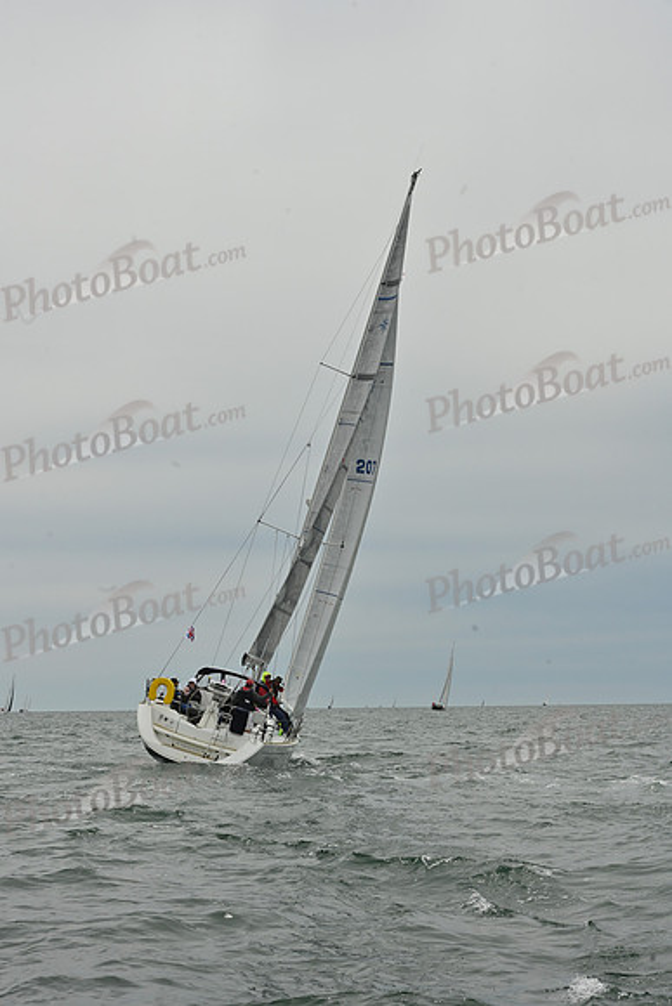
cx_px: 336
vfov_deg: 27.0
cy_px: 503
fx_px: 2099
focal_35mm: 75
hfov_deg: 18.2
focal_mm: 75
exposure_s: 1/1000
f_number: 14
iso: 320
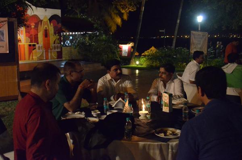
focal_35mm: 42
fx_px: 282
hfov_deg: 46.5
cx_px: 121
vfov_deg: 31.7
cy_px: 80
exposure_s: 1/60
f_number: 4.5
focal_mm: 28
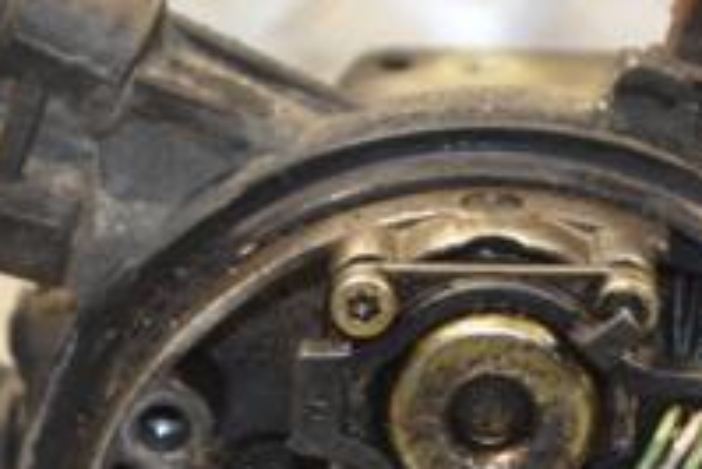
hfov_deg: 10.8
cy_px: 395
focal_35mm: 190
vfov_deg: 7.2
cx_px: 346
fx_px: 3708
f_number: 5.3
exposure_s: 1/60
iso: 560
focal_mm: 42
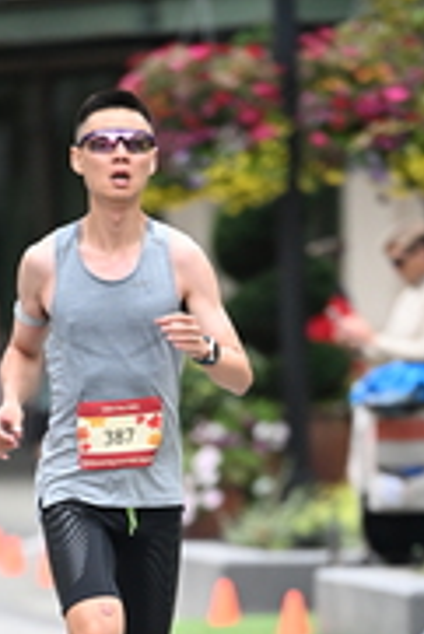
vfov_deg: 3.4
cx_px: 166
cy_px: 697
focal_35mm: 607
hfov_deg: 2.3
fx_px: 10702
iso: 1600
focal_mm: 200
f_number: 2.8
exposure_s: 1/800
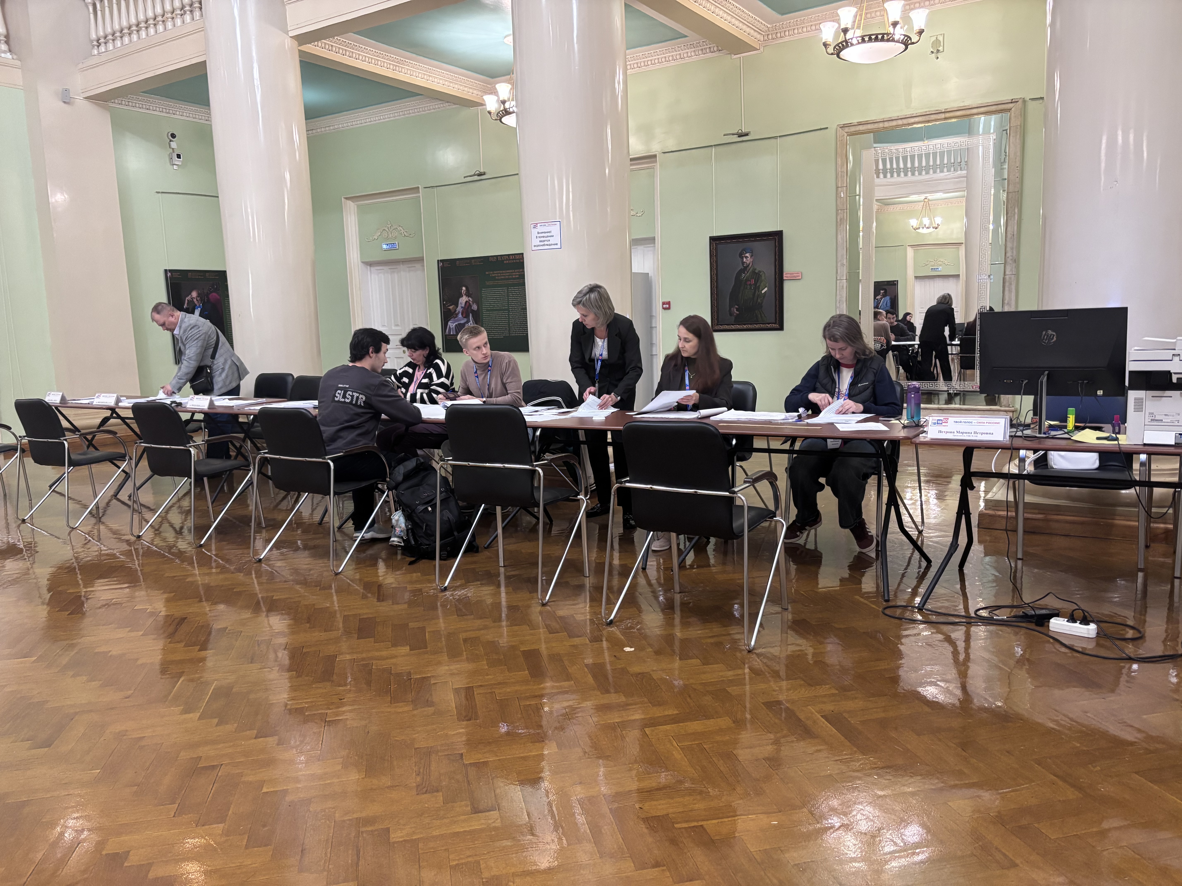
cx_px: 591
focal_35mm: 26
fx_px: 888
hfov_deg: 67.3
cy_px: 443
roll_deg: +2.4
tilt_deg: -6.7
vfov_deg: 53.1
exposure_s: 1/50
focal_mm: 5.96
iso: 400
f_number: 1.6
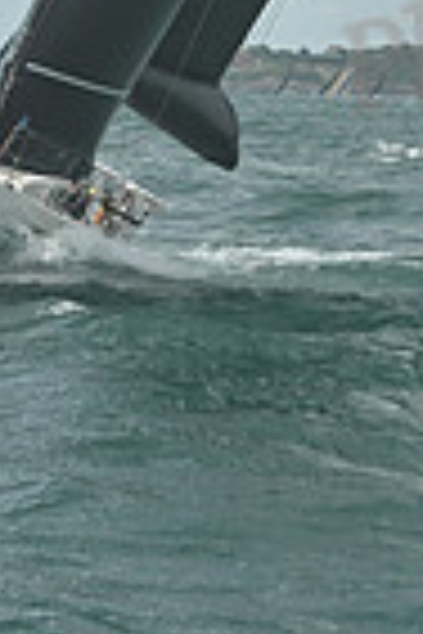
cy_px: -630
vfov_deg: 5.8
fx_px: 6151
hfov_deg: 3.9
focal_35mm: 349
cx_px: 110
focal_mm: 85
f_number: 11
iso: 320
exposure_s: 1/1250
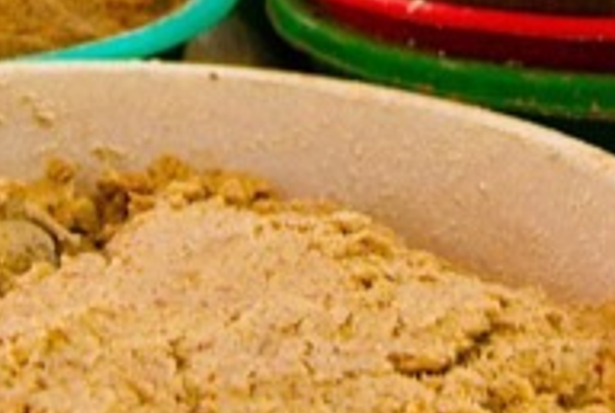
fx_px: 1816
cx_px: 400
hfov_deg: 19.2
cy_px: -245
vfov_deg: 12.2
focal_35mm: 106
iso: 900
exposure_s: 1/40
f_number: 2.8
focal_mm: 17
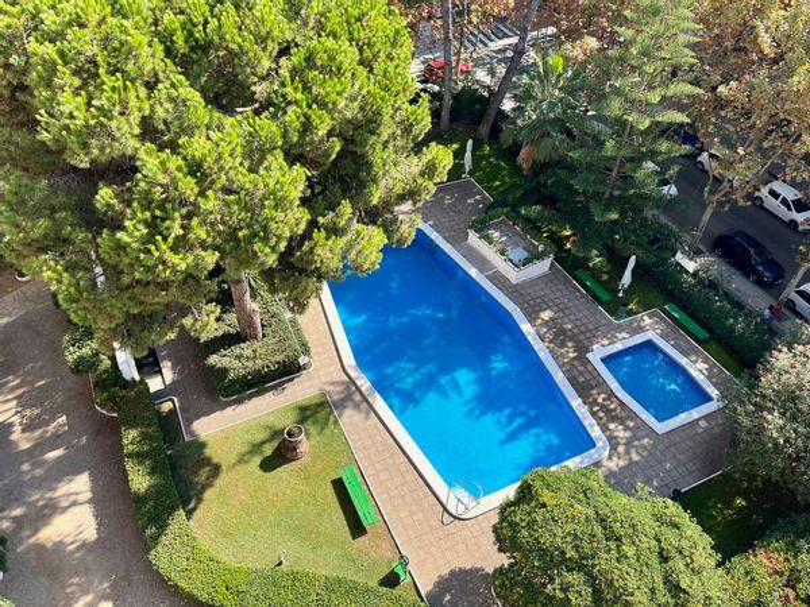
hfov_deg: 67.3
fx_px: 608
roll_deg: -3.2
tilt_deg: -44.1
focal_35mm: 26
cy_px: 304
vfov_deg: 53.1
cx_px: 405
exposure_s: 1/804
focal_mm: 5.1
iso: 50
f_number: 1.6
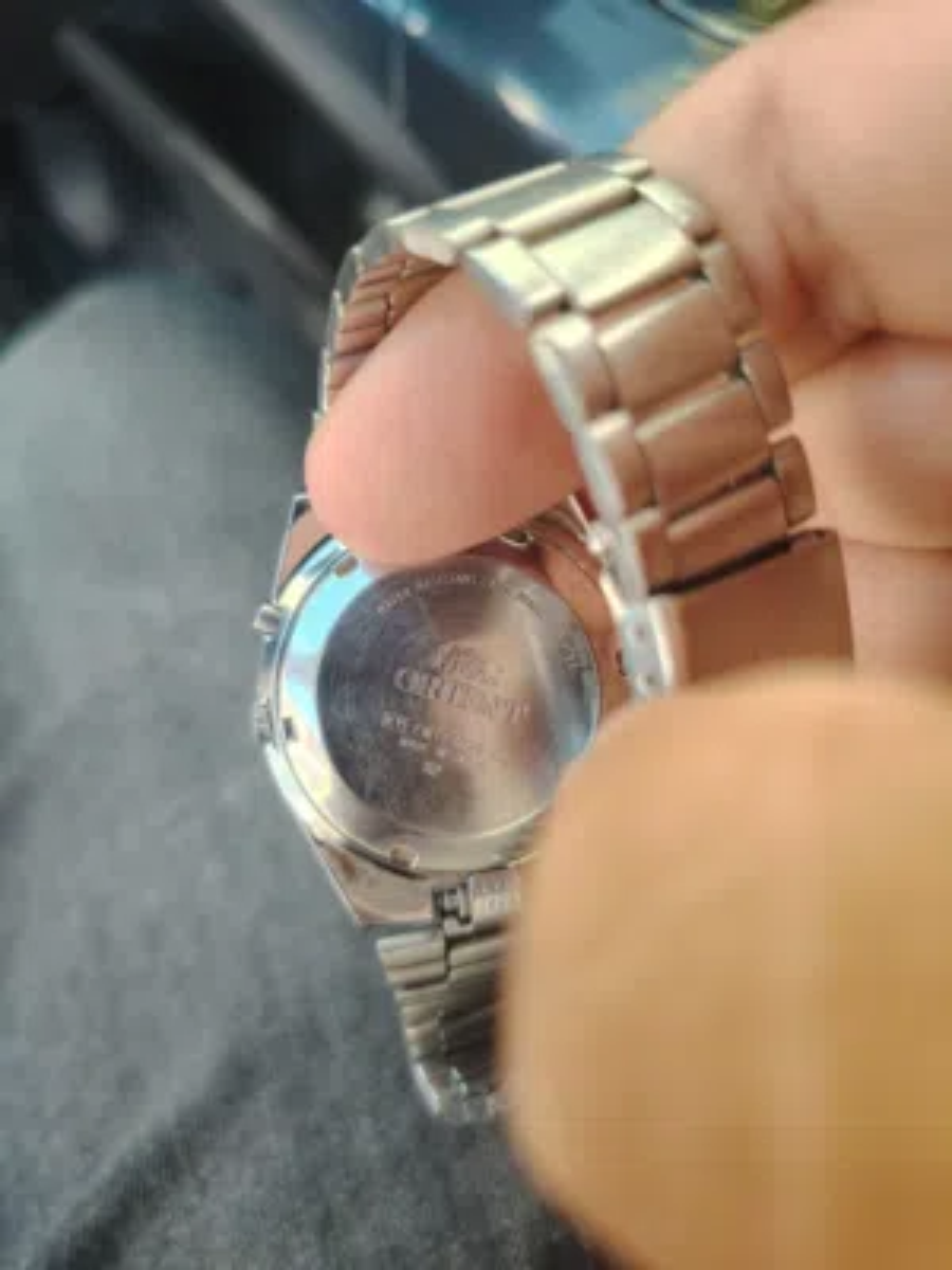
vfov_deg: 71.6
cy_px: 635
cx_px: 476
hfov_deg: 56.8
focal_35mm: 24
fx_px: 880
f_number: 1.75
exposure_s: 1/100
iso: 666
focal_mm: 5.25
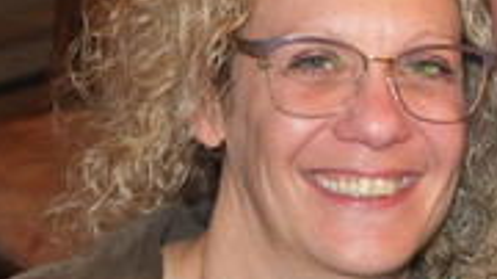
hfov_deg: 16.2
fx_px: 1725
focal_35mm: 131
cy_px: 140
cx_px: 453
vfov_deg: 9.2
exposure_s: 1/15
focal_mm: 30.2
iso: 800
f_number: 4.5
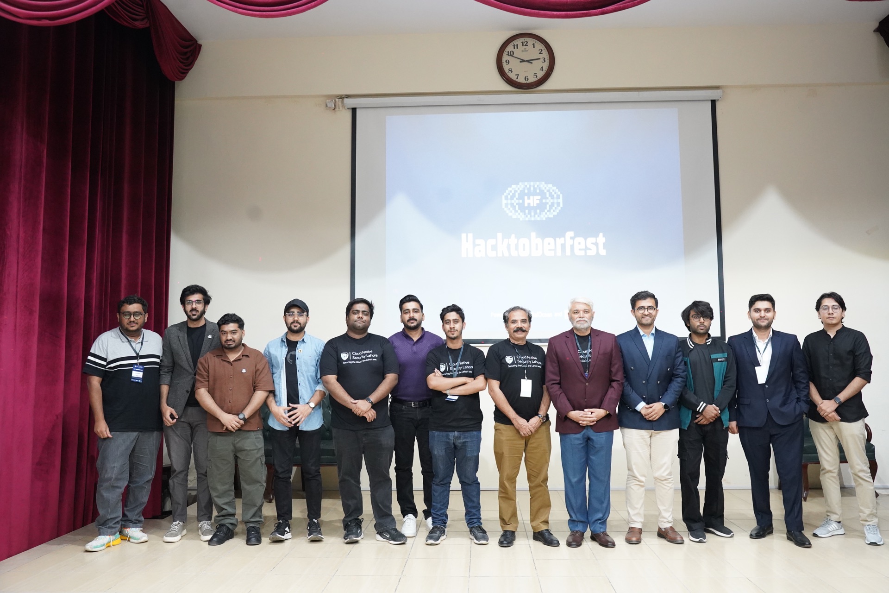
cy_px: 296
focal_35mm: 30
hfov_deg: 61.9
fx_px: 741
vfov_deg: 43.6
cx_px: 444
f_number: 5
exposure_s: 1/125
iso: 6400
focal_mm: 30
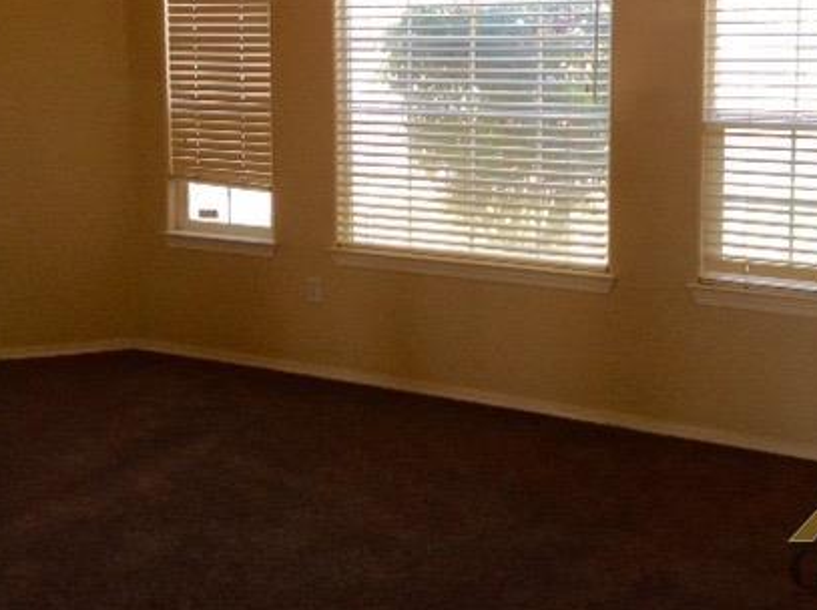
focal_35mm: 55
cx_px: 363
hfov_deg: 34.9
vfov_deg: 26.1
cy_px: 146
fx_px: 1296
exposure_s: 1/120
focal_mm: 4.28
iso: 100
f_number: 2.4
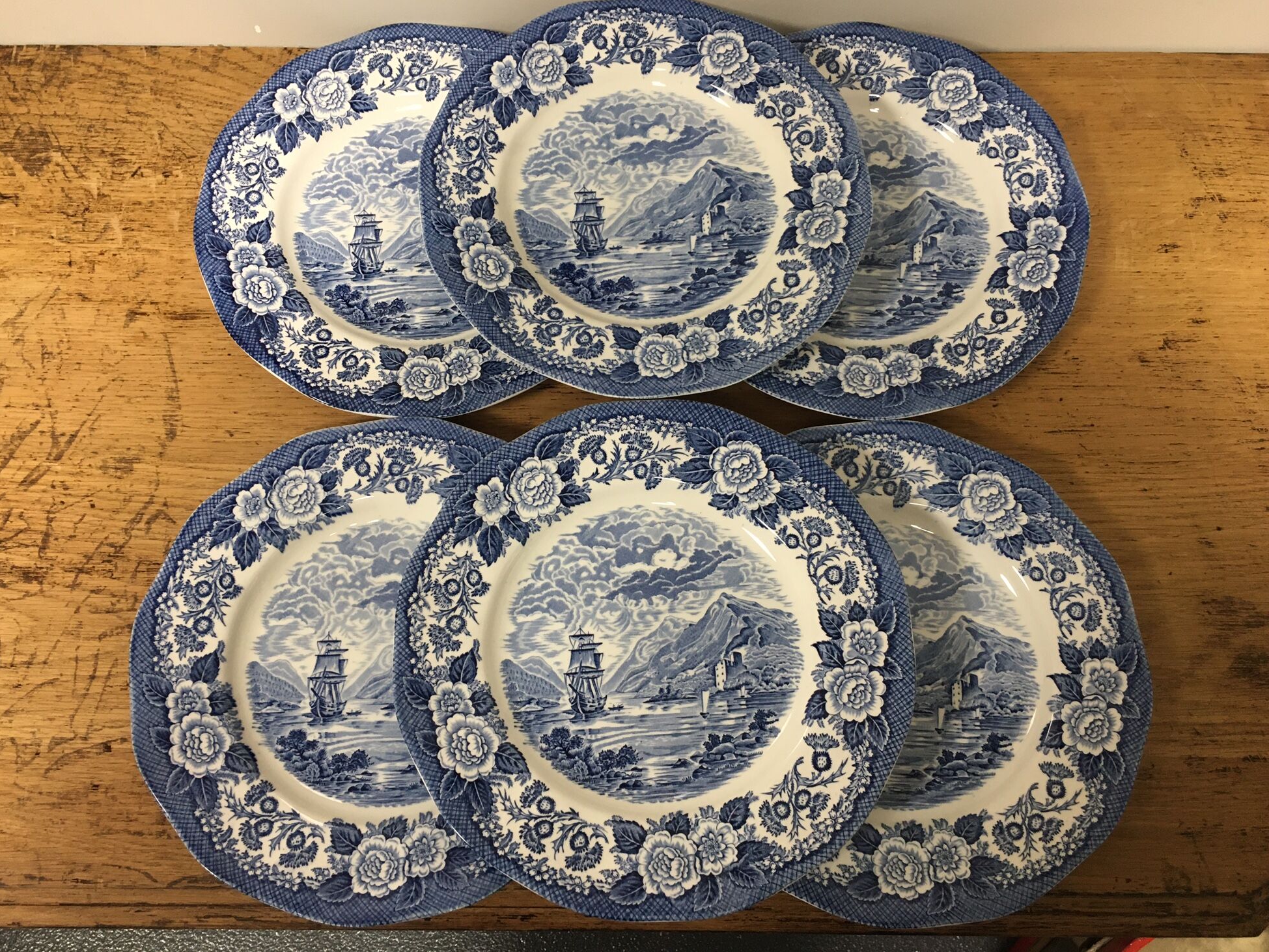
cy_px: 460
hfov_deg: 59.9
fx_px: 1100
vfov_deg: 46.8
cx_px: 613
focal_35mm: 30
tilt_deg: -70.7
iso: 125
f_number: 2.2
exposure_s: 1/33
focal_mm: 4.15
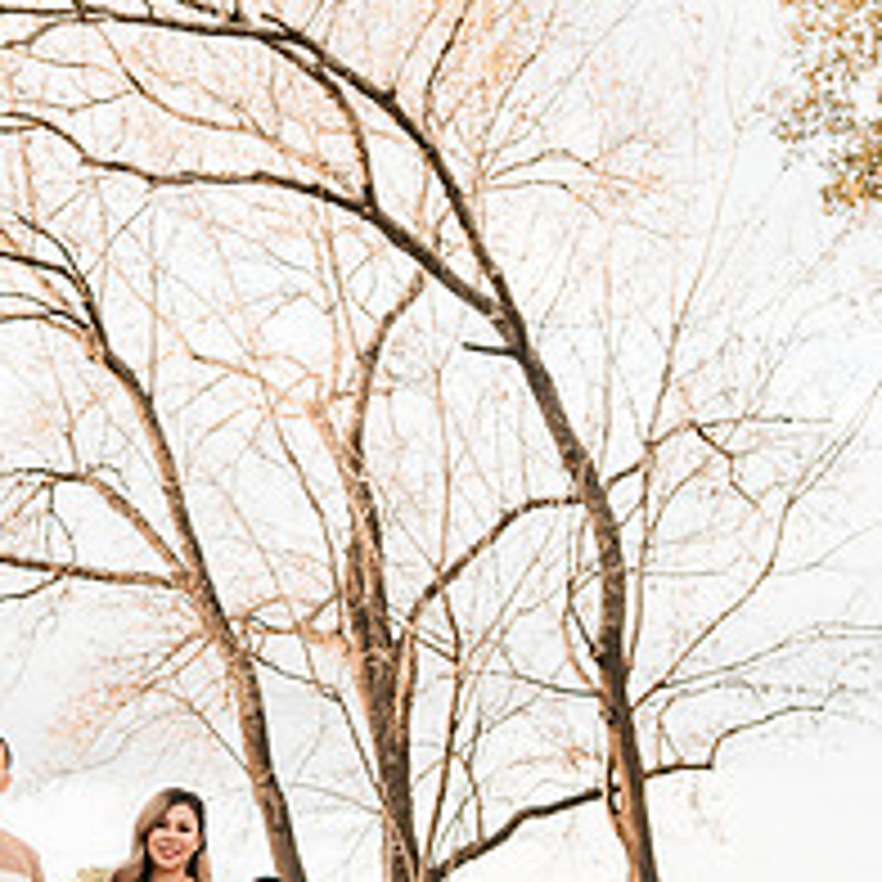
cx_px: 99
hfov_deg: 19.4
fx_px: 2537
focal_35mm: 88
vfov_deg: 19.5
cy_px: 695
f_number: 4
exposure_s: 1/200
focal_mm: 35
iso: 125
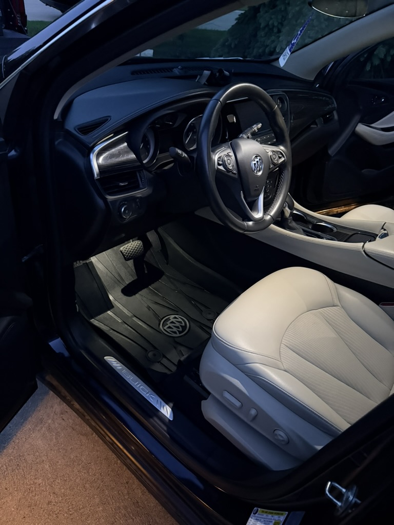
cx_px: 197
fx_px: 364
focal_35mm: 24
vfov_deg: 71.6
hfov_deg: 56.8
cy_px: 262
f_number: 1.78
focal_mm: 6.76
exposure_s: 1/29
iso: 1600
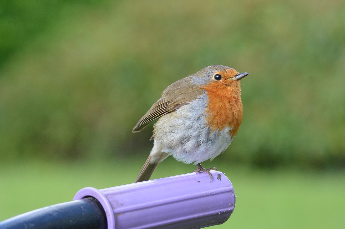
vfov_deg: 6.1
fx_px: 2130
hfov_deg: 9.3
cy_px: 137
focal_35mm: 223
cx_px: 190
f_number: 5.6
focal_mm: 105
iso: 400
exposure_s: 1/500
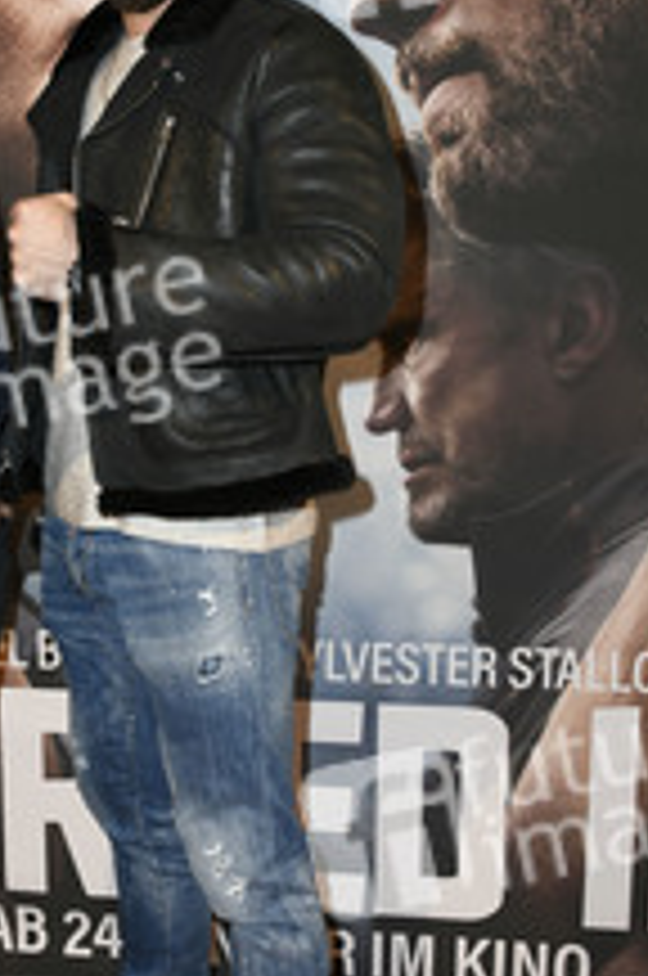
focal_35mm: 59
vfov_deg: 33.9
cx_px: 122
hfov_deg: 22.6
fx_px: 1598
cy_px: 589
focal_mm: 32
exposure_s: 1/125
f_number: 6.3
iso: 500
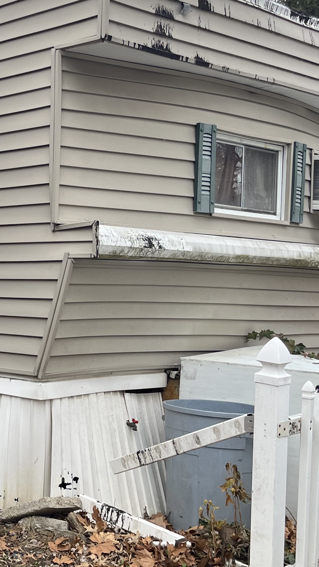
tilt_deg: -2.6
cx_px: -152
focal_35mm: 60
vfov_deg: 34.9
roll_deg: -0.9
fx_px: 902
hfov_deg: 18.0
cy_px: 294
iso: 50
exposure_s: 1/459
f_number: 1.6
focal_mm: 5.1
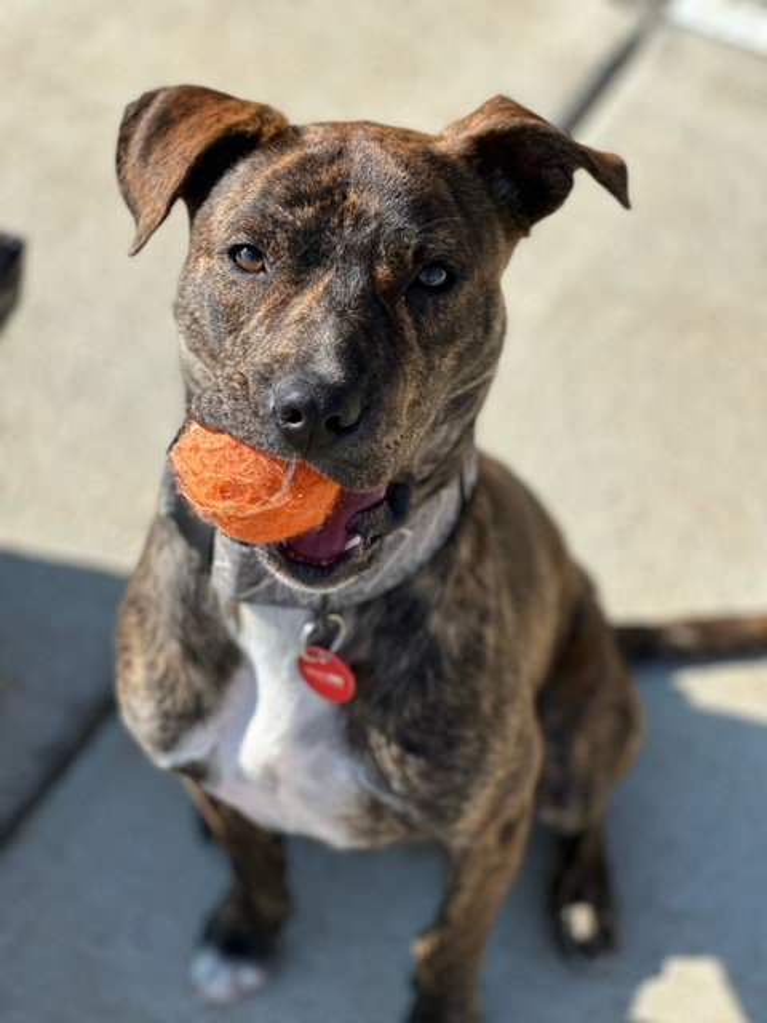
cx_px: 384
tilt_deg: -48.4
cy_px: 512
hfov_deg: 19.1
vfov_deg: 25.3
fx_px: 2275
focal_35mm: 77
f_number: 2.8
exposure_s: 1/374
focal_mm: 9
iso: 32
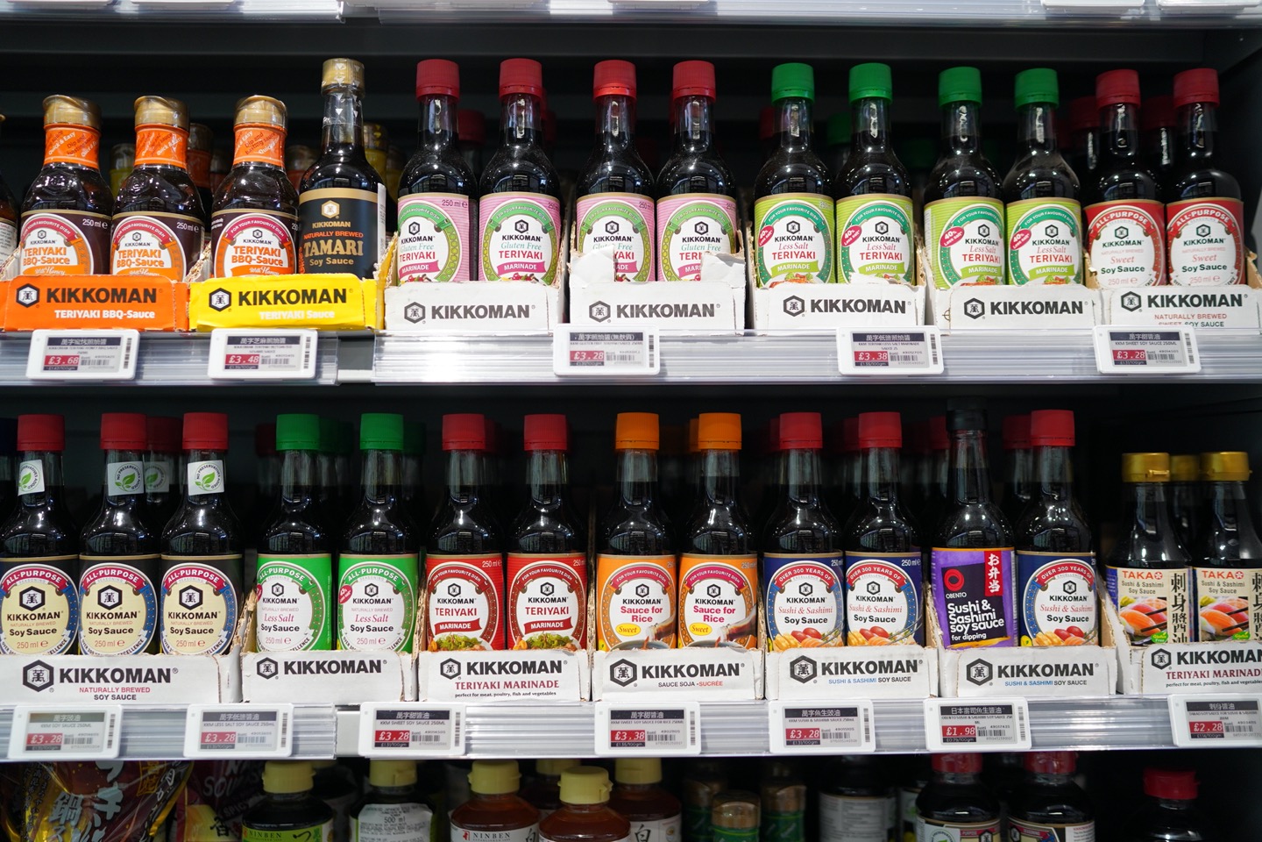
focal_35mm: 35
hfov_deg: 54.4
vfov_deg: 37.9
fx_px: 1227
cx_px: 631
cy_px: 421
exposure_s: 1/160
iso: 500
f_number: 1.8
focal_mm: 35
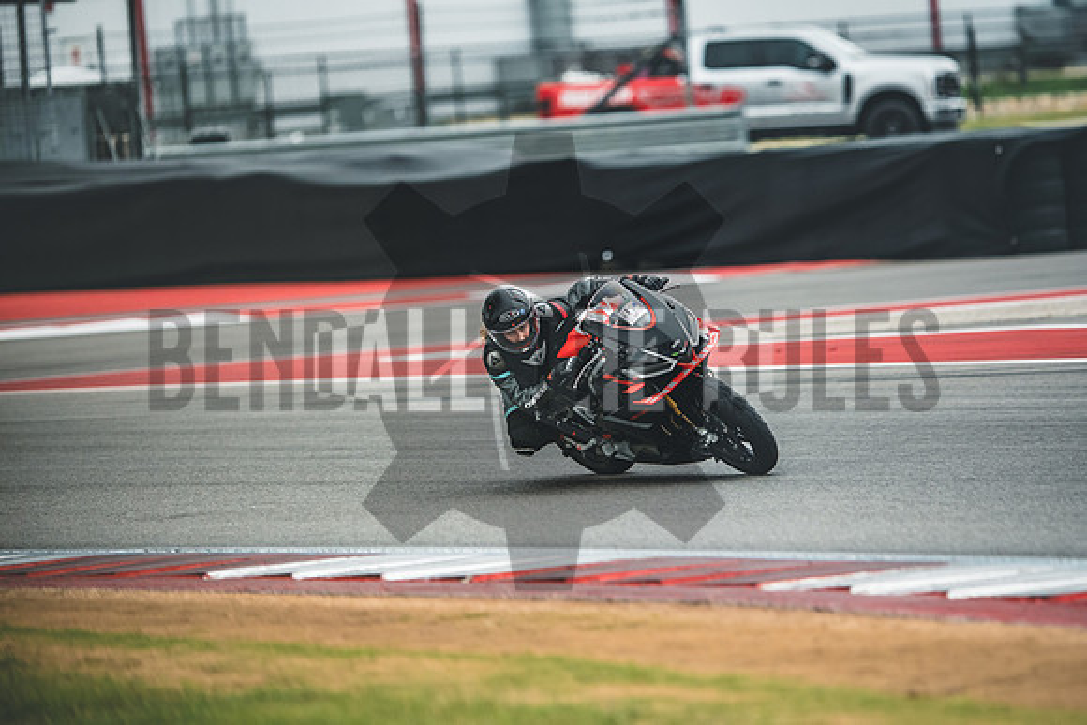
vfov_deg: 4.6
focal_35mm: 300
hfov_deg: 6.9
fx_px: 9060
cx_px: 544
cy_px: 362
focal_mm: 200
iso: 1000
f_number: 2
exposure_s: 1/3200
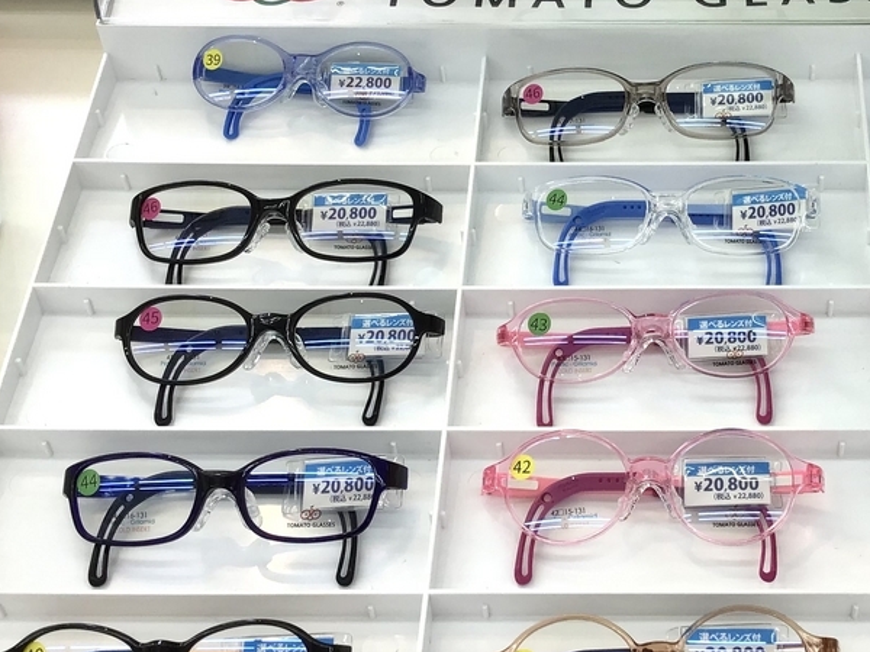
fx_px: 1558
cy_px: 220
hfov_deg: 30.7
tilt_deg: -45.8
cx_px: 654
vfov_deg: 23.5
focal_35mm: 62
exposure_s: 1/100
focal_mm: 3.3
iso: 25
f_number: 2.4
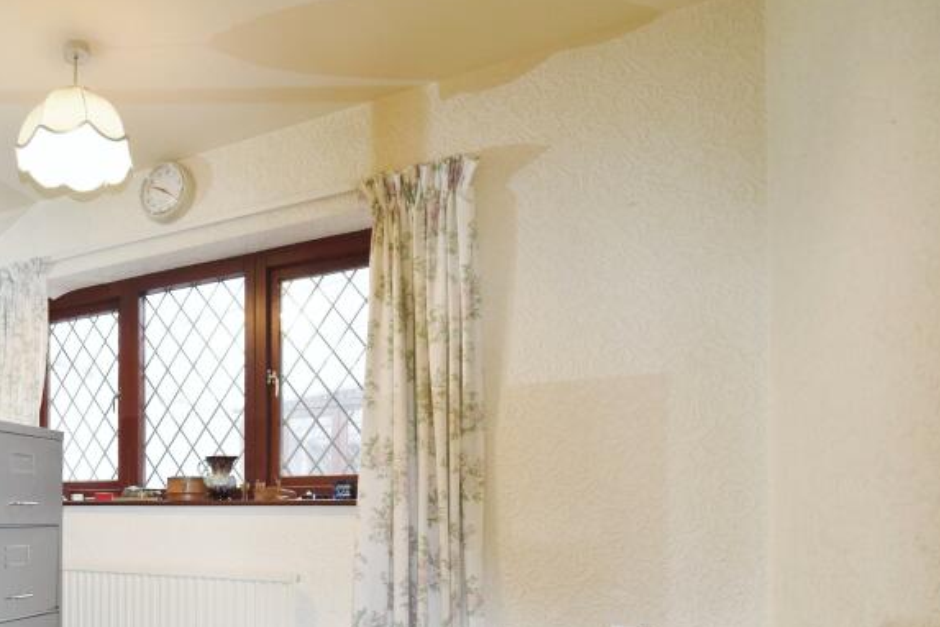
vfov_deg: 48.0
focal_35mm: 25
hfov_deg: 62.1
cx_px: 125
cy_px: 515
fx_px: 653
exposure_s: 1/60
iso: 800
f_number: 3.3
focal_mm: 14
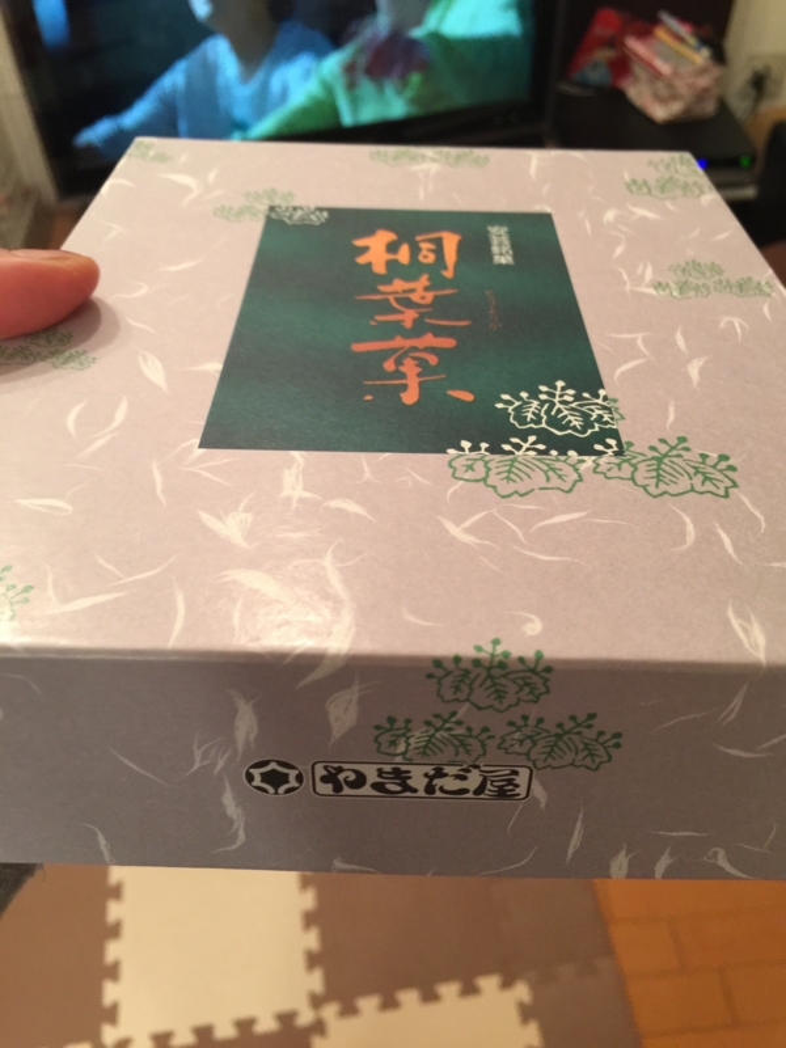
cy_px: 524
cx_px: 393
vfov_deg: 61.7
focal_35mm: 29
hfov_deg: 48.2
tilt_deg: -48.6
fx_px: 878
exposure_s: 1/10
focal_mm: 4.15
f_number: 2.2
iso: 100
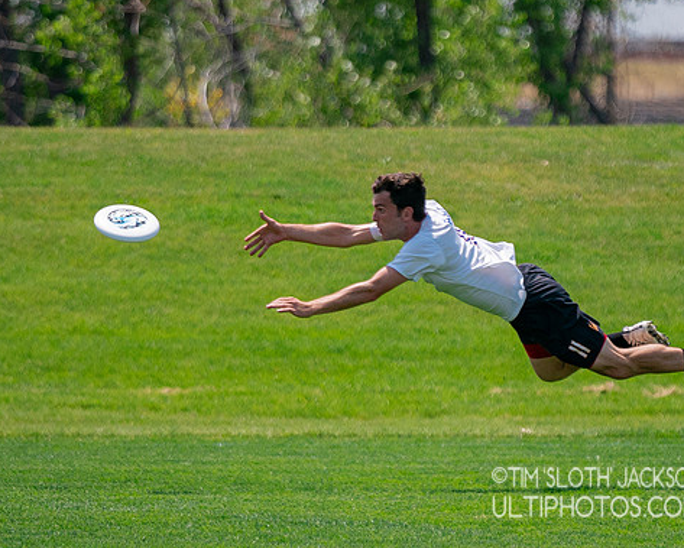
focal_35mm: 473
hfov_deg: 4.1
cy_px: 349
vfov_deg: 3.3
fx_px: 9581
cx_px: 426
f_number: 2.8
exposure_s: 1/10000
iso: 640
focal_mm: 200
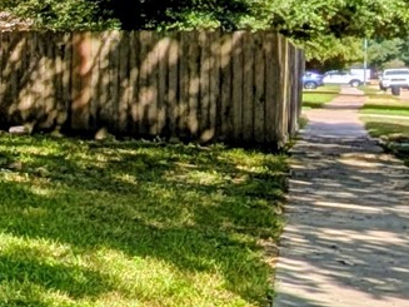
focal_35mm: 75
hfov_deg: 15.1
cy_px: 86
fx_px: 886
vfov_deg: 19.5
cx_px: -568
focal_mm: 2.02
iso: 51
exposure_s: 1/1887
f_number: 1.7
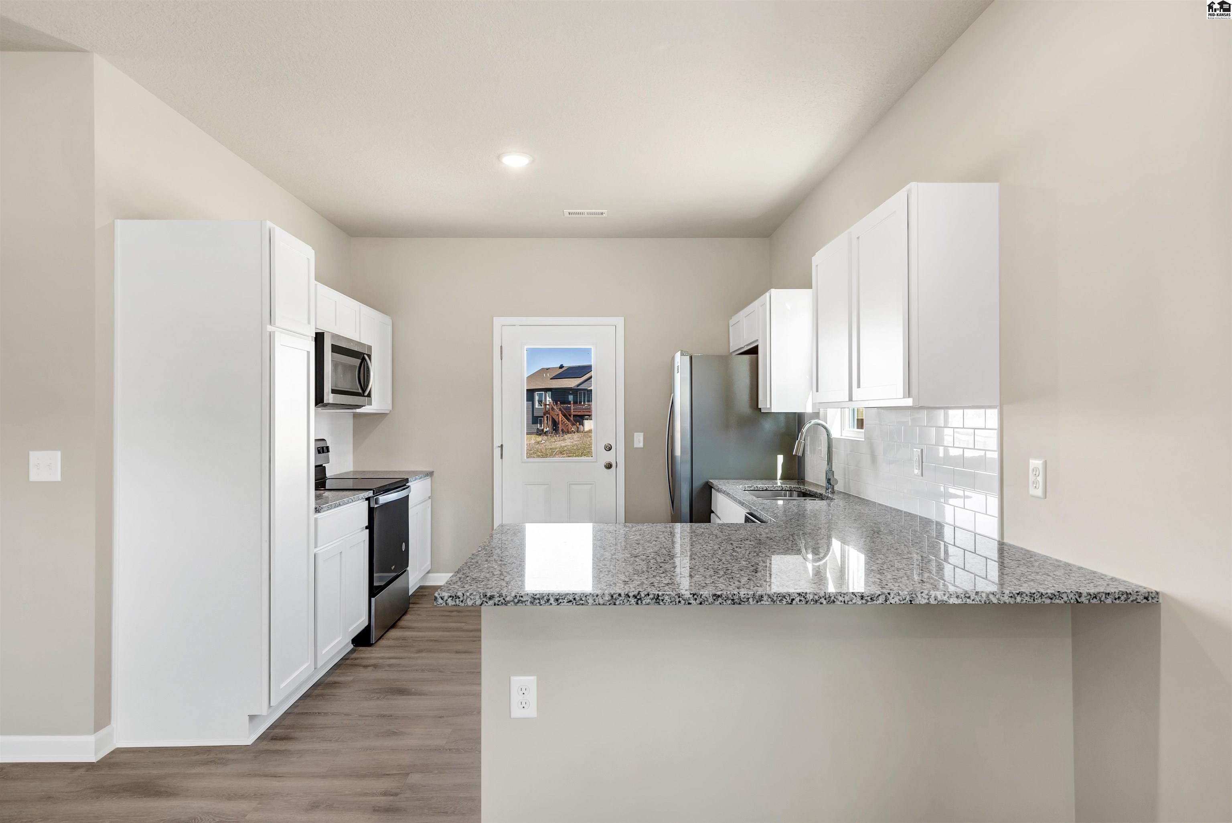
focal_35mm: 20
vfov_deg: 62.0
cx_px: 616
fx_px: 685
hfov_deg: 84.0
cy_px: 412
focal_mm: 20
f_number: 8
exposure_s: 1/13
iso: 200
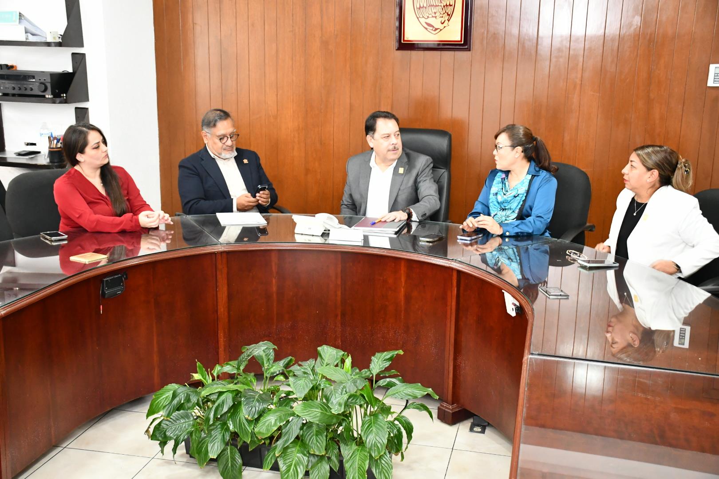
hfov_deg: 43.6
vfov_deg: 29.9
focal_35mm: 45
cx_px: 360
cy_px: 240
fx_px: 899
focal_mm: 30
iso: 2800
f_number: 4
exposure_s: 1/60
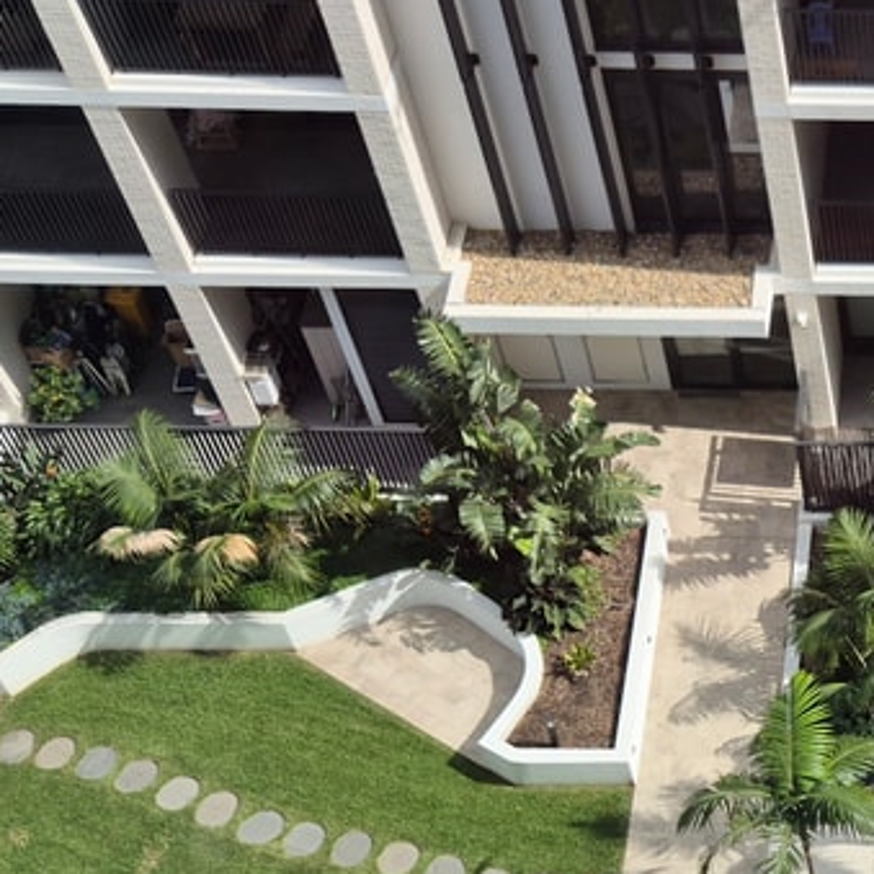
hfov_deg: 21.6
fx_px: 2057
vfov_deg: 23.1
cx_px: 1152
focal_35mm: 72
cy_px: 864
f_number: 1.8
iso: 25
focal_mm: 5.4
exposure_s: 1/1308
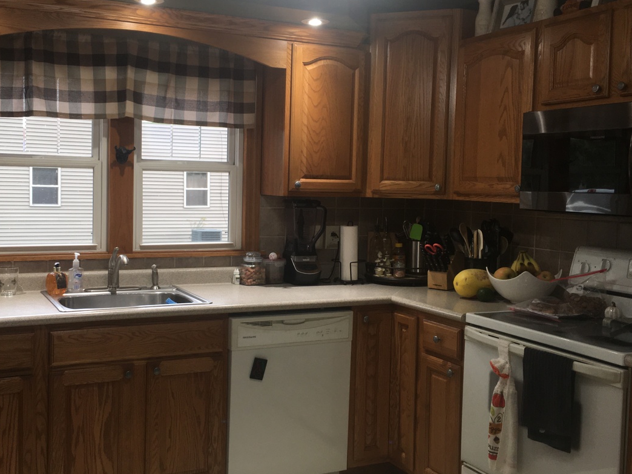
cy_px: 227
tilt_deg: -3.3
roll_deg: -1.9
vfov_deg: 36.0
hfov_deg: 46.7
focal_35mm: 40
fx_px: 730
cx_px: 282
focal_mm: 4.15
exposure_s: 1/30
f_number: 2.2
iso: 32
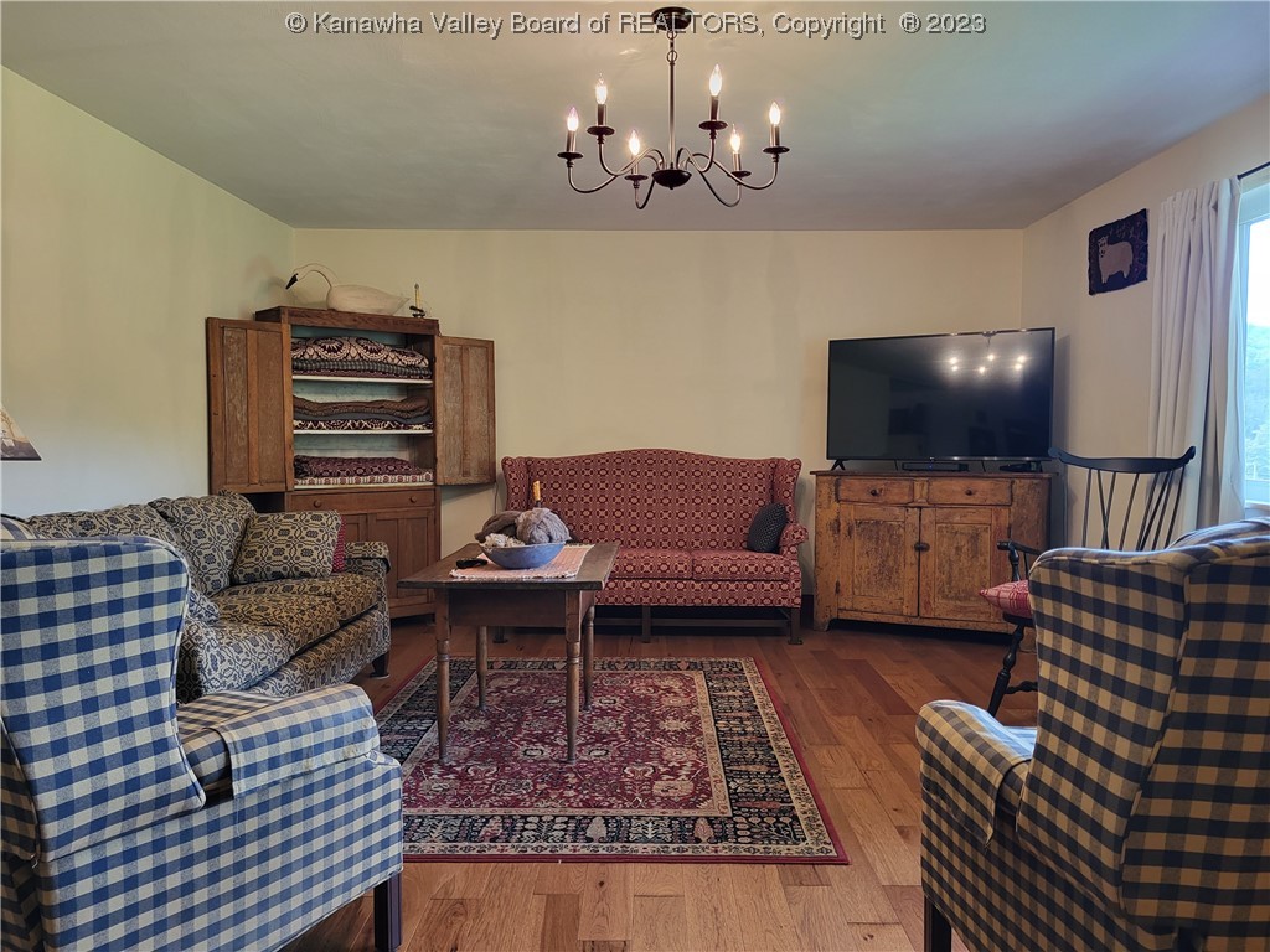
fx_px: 954
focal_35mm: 26
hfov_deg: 67.3
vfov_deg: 53.1
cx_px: 635
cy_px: 476
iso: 250
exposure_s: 1/60
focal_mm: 5.4
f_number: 1.8
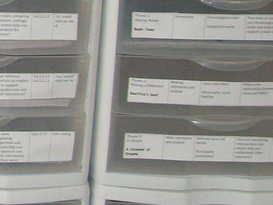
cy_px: -75
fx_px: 1223
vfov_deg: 9.4
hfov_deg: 11.5
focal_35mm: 155
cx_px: -264
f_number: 3.1
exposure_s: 1/30
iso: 80
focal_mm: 6.3
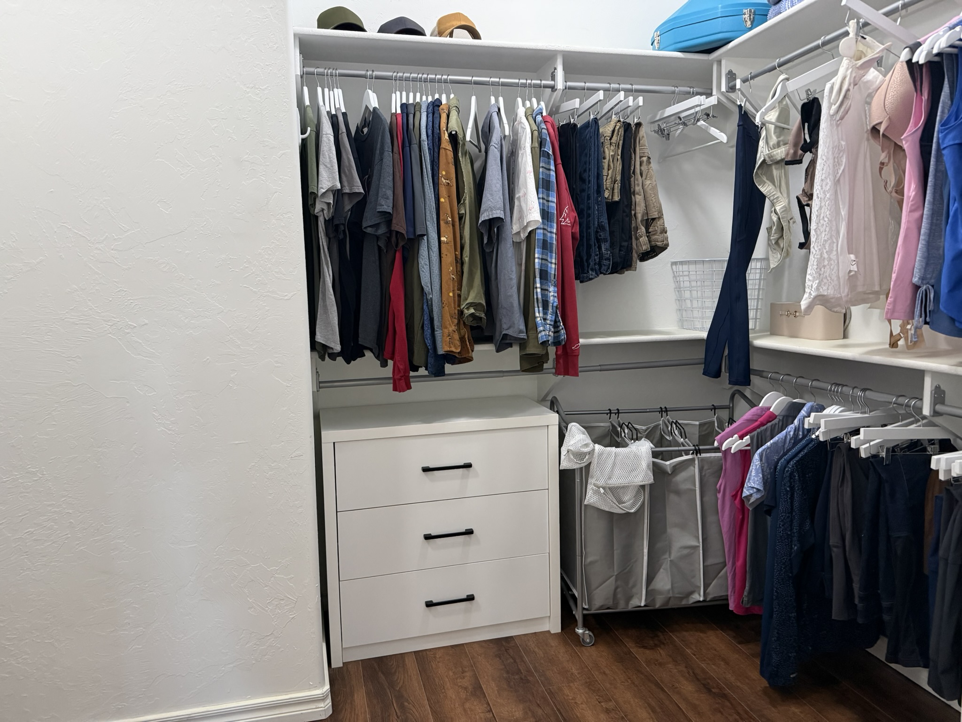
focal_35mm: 24
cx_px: 481
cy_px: 361
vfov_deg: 56.8
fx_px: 667
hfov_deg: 71.6
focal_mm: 6.76
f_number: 1.78
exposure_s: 1/60
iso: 500
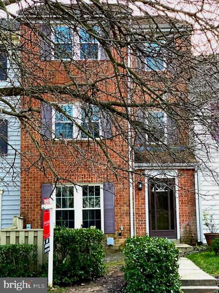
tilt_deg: +6.6
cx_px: 110
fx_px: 540
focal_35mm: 64
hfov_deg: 22.9
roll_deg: +0.5
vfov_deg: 30.3
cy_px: 146
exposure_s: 1/40
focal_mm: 7.5
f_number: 2.2
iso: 200
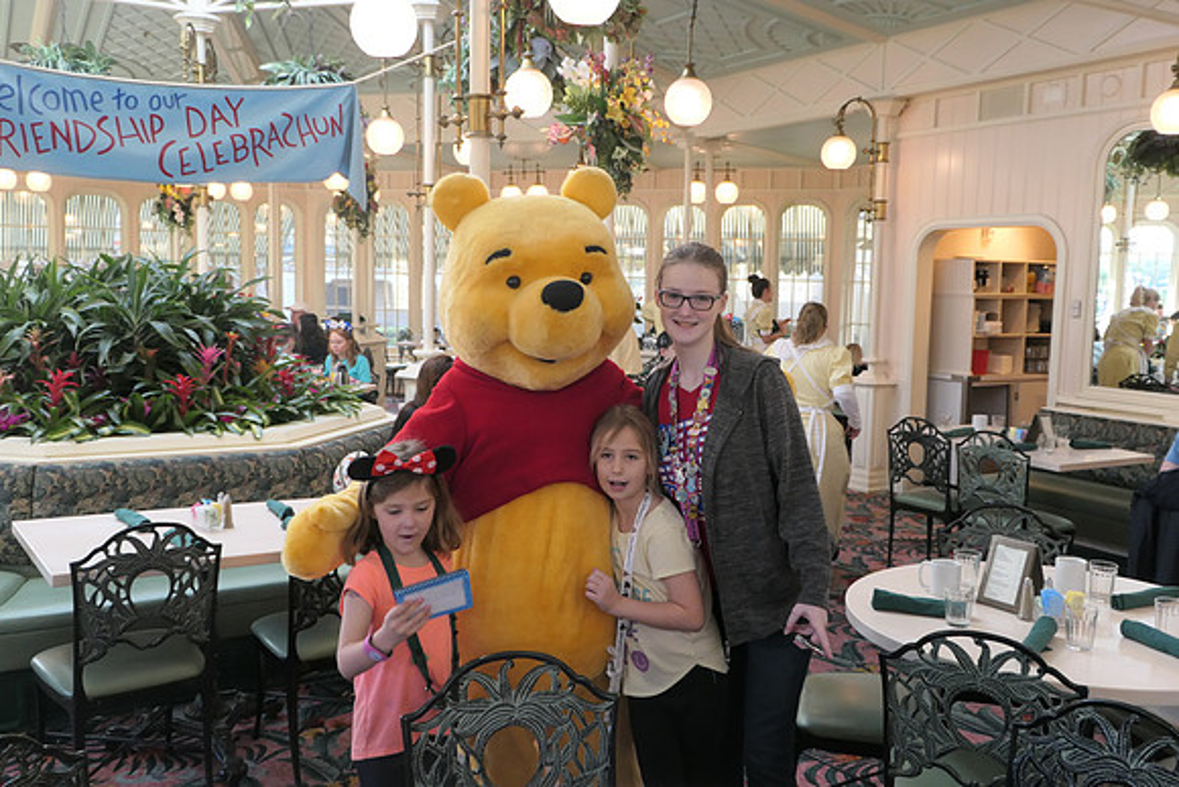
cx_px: 590
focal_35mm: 32
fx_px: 1048
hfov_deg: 58.7
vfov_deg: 41.1
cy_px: 394
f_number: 3.6
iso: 800
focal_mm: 11.7
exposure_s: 1/80
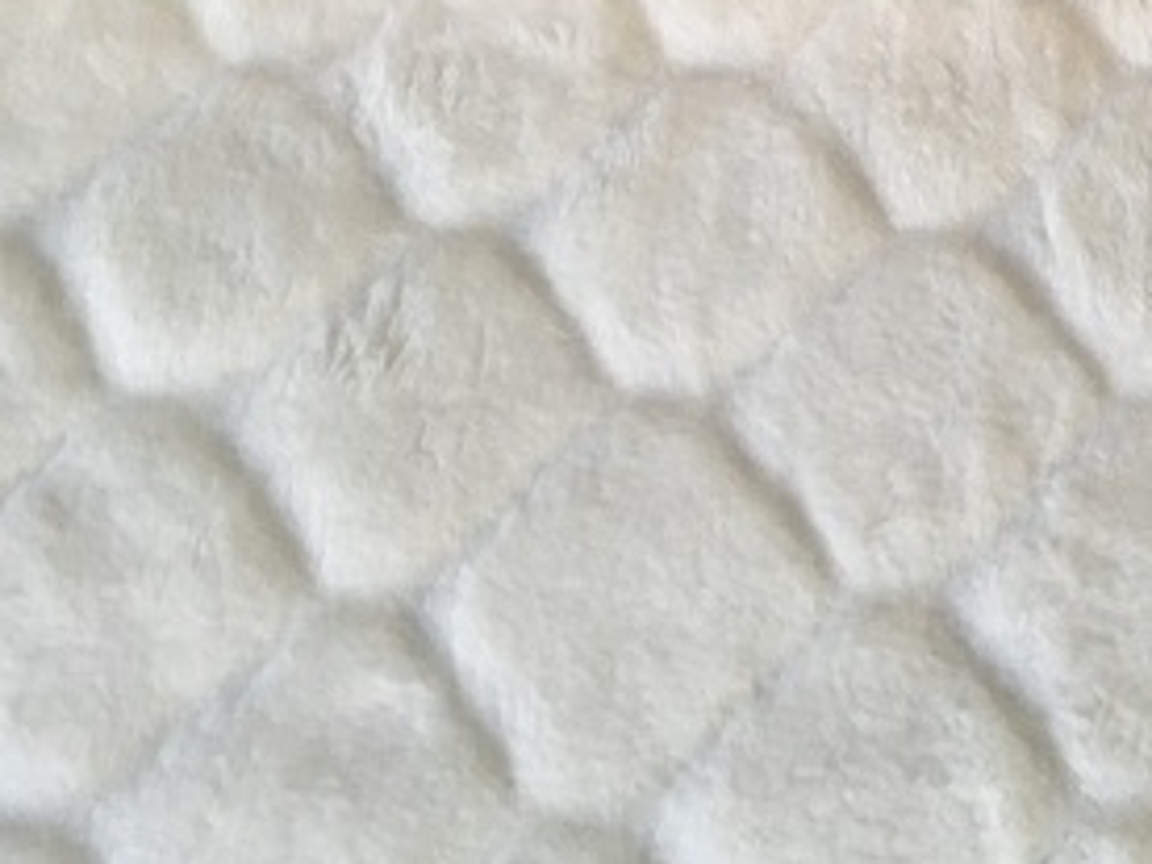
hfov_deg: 22.6
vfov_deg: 16.8
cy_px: -196
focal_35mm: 84
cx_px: 1064
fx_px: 2795
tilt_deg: -48.6
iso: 160
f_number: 2.2
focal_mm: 4.15
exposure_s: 1/33
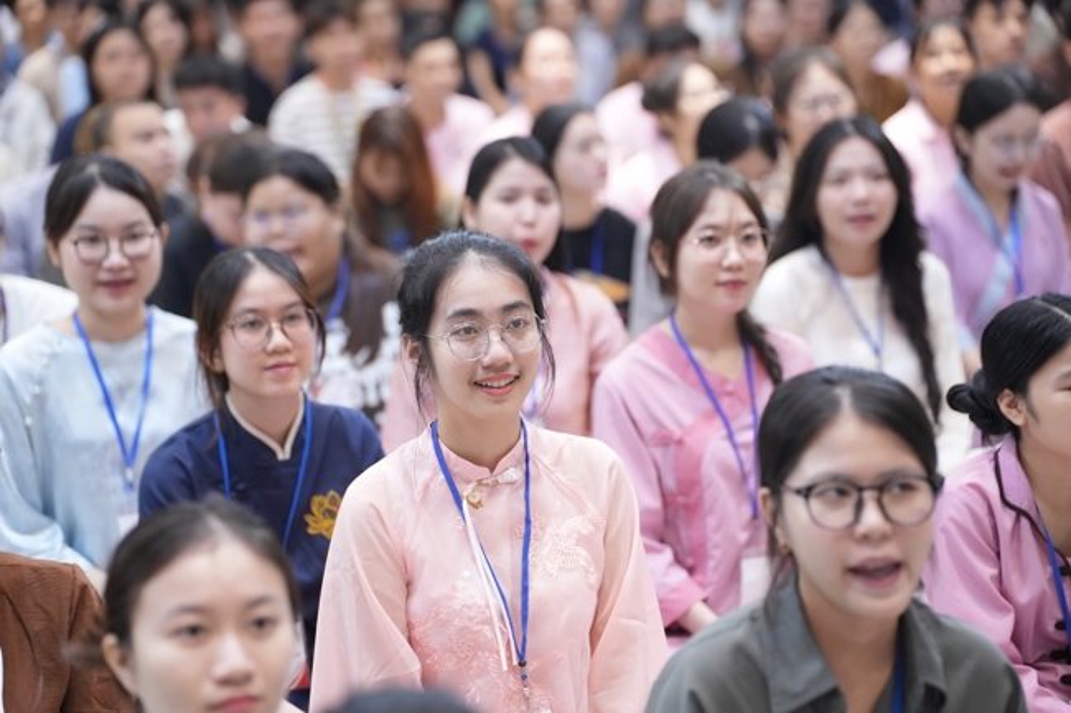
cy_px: 356
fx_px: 3034
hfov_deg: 20.0
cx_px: 536
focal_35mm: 102
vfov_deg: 13.4
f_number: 2.8
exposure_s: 1/200
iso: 4000
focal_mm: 102
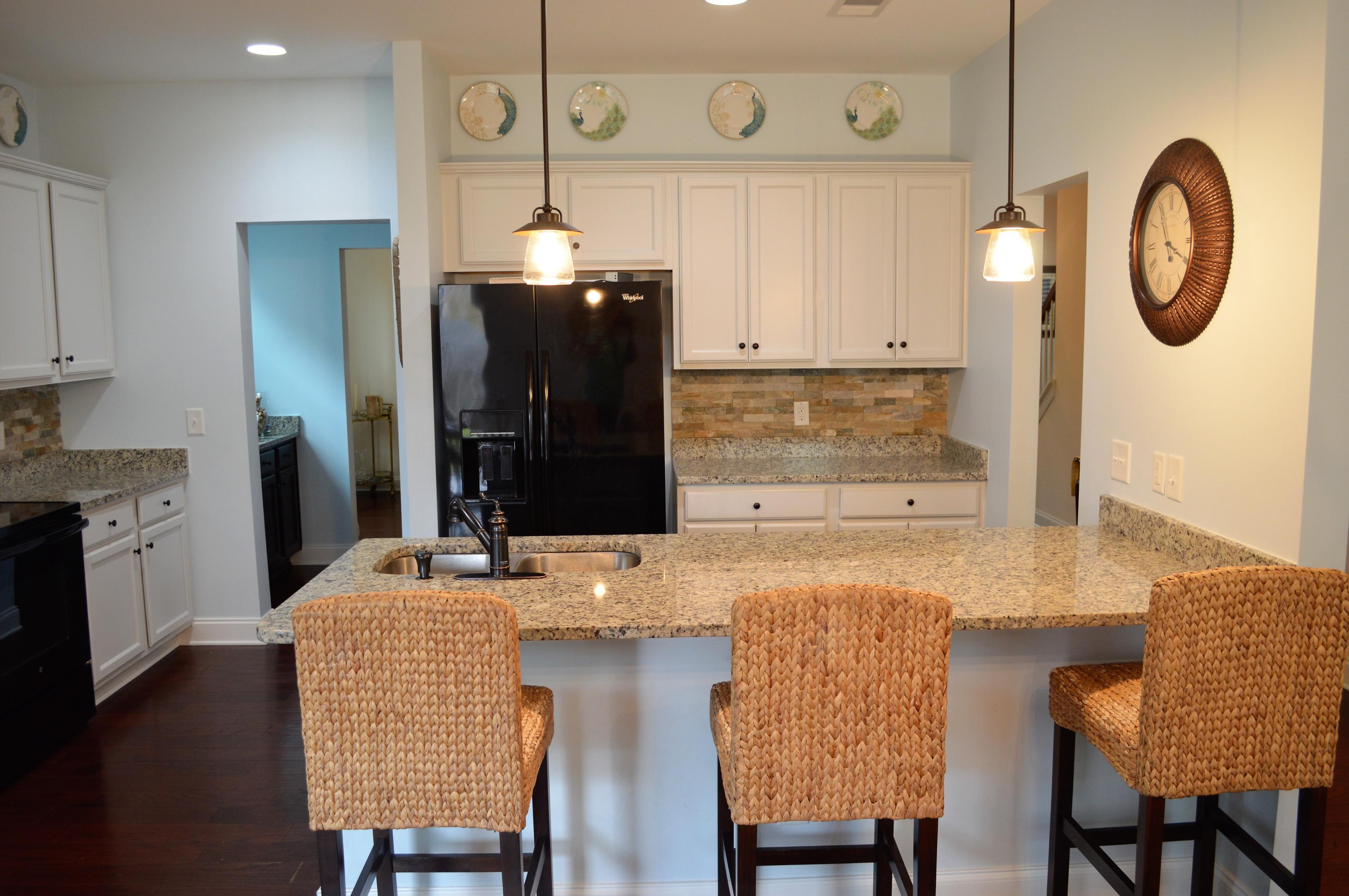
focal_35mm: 27
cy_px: 448
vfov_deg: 47.8
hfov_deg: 67.4
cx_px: 674
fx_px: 1011
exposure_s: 1/30
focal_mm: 18
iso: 400
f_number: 3.5
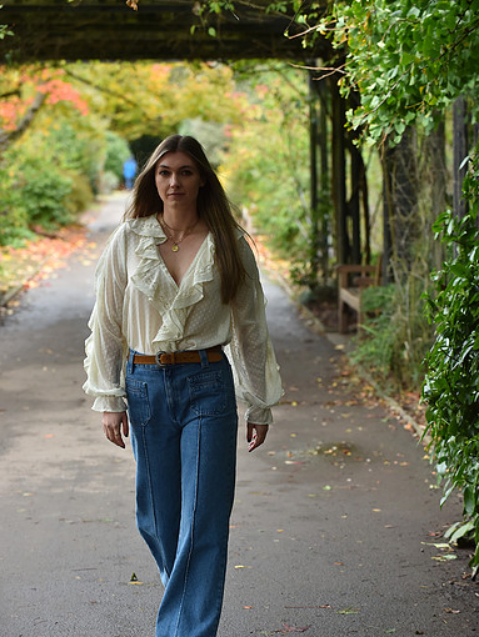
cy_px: 343
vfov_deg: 18.4
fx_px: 1973
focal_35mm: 107
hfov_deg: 13.8
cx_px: 240
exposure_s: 1/640
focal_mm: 98
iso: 1000
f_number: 4
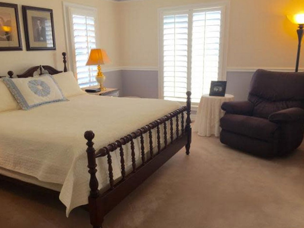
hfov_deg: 60.0
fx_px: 263
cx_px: 148
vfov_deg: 46.8
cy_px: 115
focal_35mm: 30
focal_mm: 4.2
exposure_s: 1/60
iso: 32
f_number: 2.2
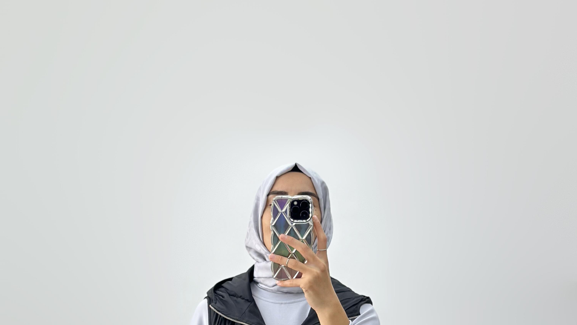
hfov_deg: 30.2
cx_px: 288
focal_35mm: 70
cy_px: 343
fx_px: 1071
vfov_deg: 16.8
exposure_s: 1/262
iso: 80
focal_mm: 6.86
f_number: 1.78
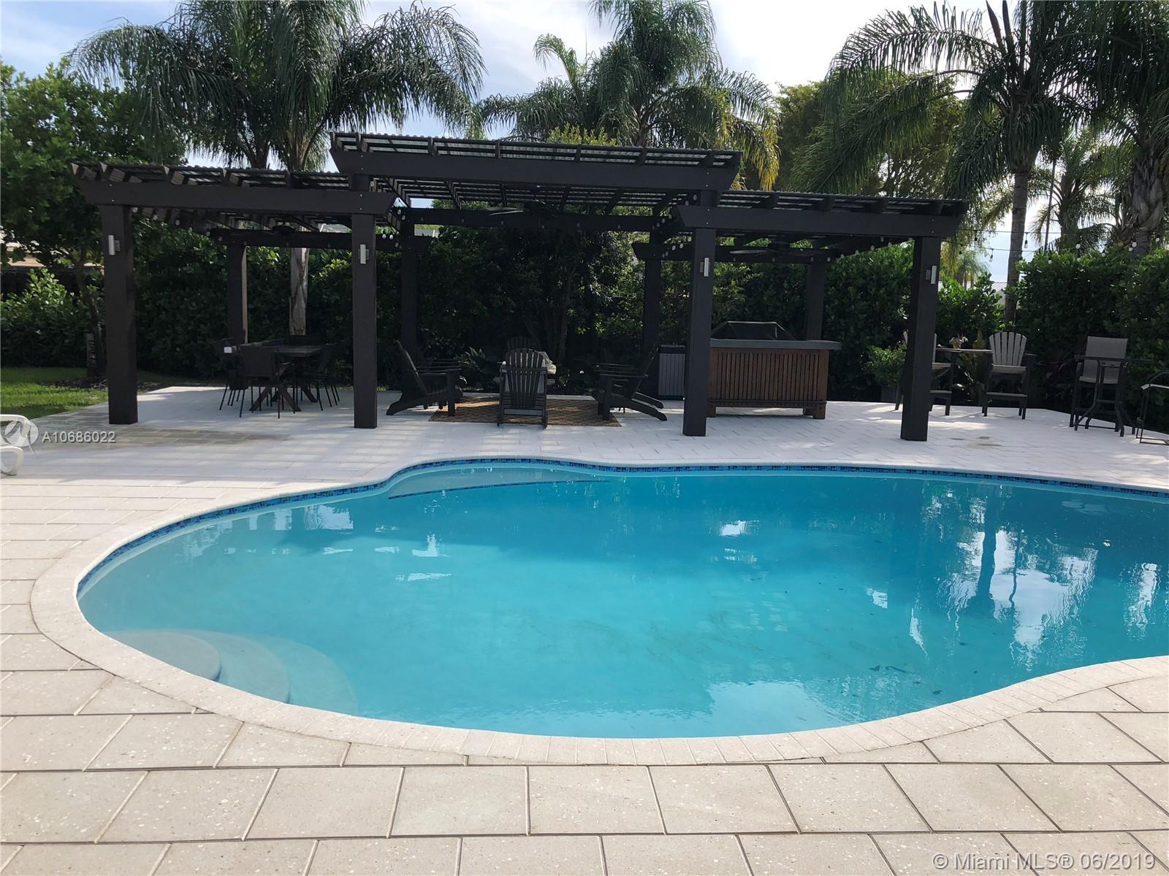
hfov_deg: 63.4
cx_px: 584
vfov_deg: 49.7
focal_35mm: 28
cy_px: 438
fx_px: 946
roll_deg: -0.8
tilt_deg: -8.0
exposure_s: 1/1600
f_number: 1.8
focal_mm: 4
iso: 20
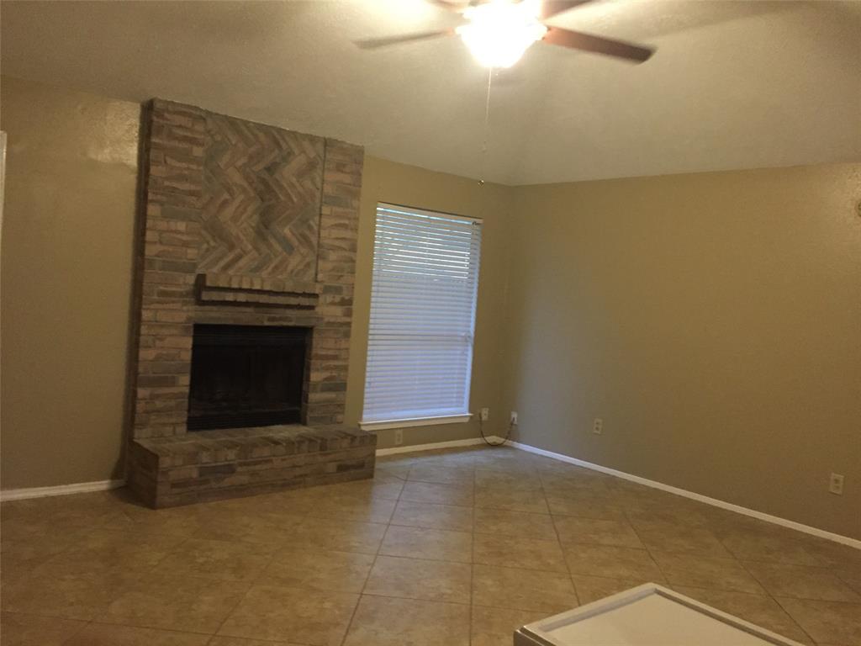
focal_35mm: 29
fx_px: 721
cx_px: 430
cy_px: 323
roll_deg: -2.8
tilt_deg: -3.1
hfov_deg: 61.7
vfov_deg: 48.2
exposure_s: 1/15
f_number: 2.2
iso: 250
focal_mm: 4.15
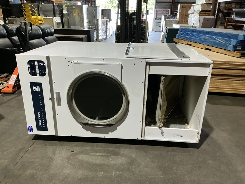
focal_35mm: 28
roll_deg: -0.5
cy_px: 92
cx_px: 122
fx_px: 198
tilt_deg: -20.9
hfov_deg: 63.4
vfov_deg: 49.8
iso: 100
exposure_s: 1/60
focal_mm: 3
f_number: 1.8
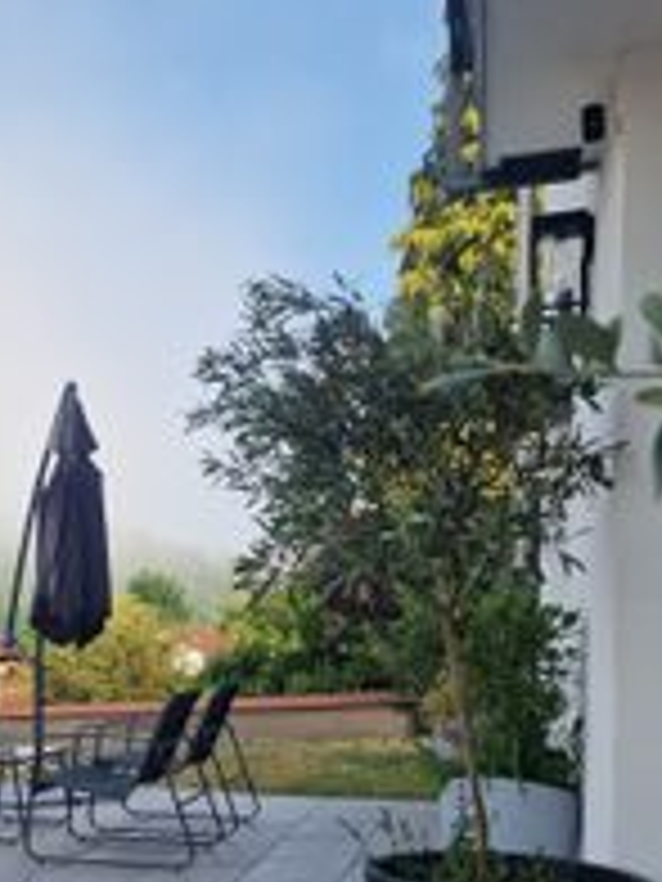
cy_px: 630
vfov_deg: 39.6
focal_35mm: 47
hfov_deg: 29.7
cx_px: 81
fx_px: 1198
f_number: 1.8
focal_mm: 6.4
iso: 50
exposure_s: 1/630
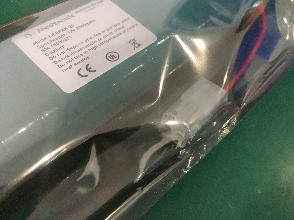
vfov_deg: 48.2
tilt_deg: -52.8
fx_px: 246
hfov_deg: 61.7
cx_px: 147
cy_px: 110
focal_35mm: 29
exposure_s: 1/33
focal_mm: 4.15
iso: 200
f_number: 2.2
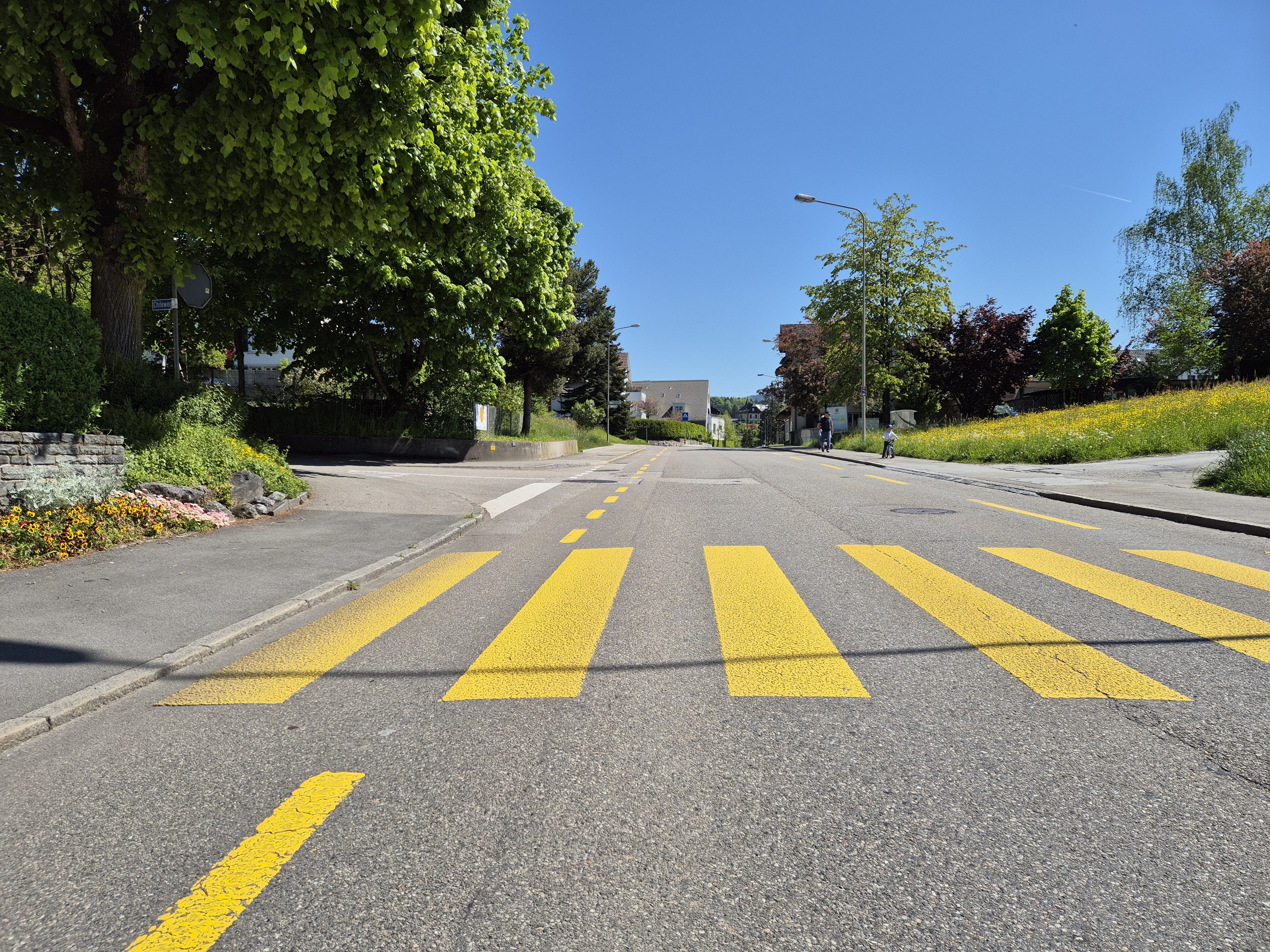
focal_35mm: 23
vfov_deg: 58.9
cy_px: 476
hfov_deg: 73.9
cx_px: 635
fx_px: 844
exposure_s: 1/2040
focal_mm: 5.4
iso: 25
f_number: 1.8
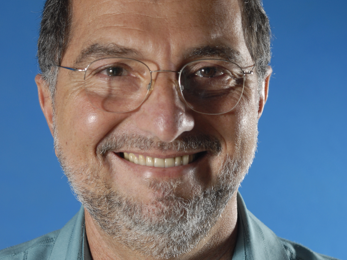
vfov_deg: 9.8
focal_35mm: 151
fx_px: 1511
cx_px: 167
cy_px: 160
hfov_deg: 13.1
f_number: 5.6
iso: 200
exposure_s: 1/60
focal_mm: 65
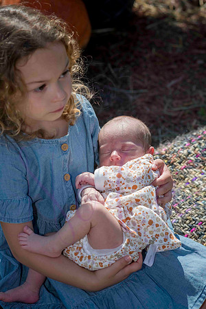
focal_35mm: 85
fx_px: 730
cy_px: 154
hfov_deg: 16.1
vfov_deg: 23.9
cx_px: 103
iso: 400
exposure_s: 1/1250
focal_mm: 85
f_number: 6.3
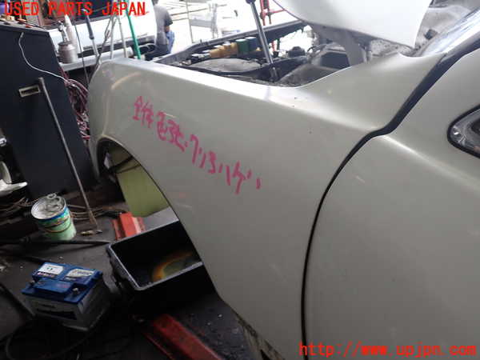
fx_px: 416
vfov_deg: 46.8
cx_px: 240
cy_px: 180
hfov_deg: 60.0
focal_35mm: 30
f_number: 2.3
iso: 100
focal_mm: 5.4
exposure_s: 1/160
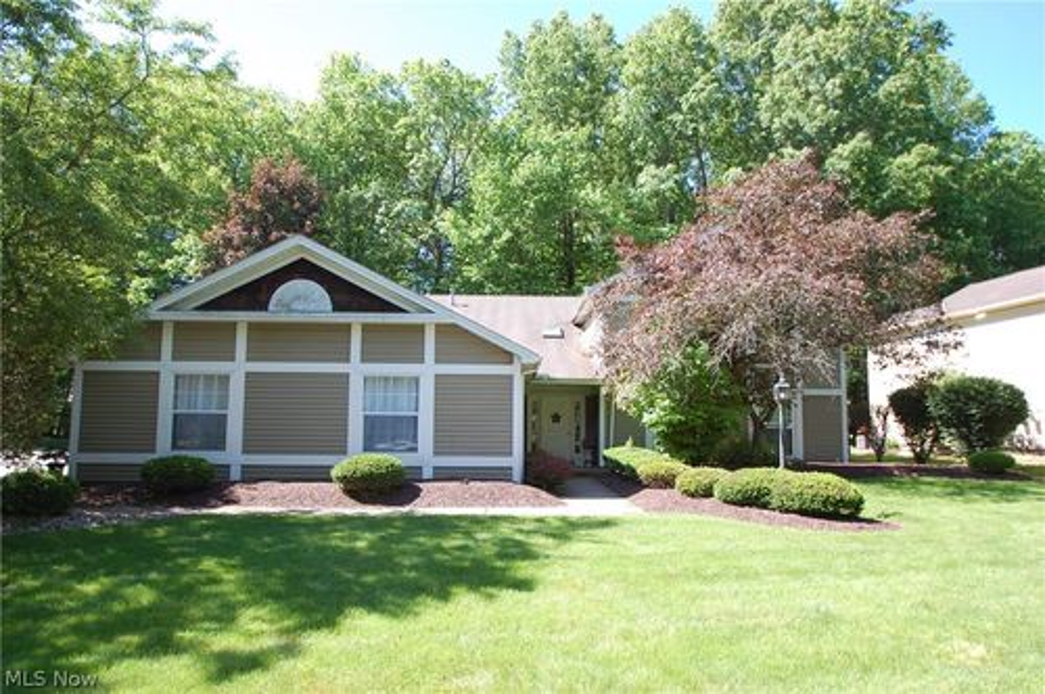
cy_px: 347
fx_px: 609
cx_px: 522
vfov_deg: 59.4
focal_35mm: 21
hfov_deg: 81.3
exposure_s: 1/160
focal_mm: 14
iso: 200
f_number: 6.3
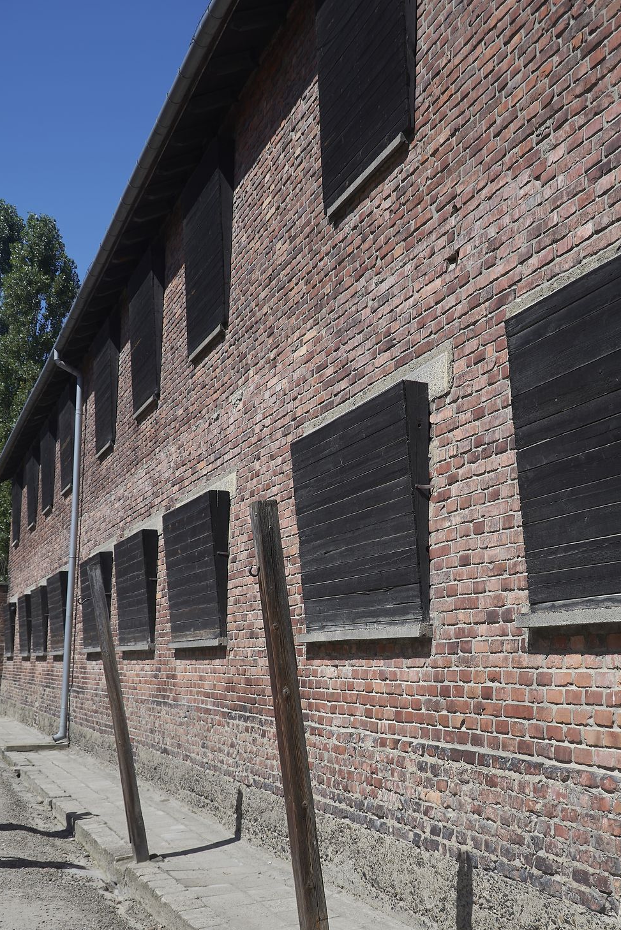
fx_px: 957
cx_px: 413
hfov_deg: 35.6
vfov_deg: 51.6
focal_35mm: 37
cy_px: 545
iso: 100
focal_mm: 18
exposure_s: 1/800
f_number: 3.5
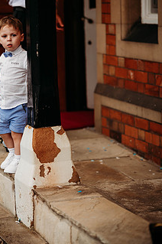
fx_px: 812
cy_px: 104
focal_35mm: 120
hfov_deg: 11.4
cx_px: 51
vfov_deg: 17.1
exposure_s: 1/640
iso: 100
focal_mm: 85
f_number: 1.8
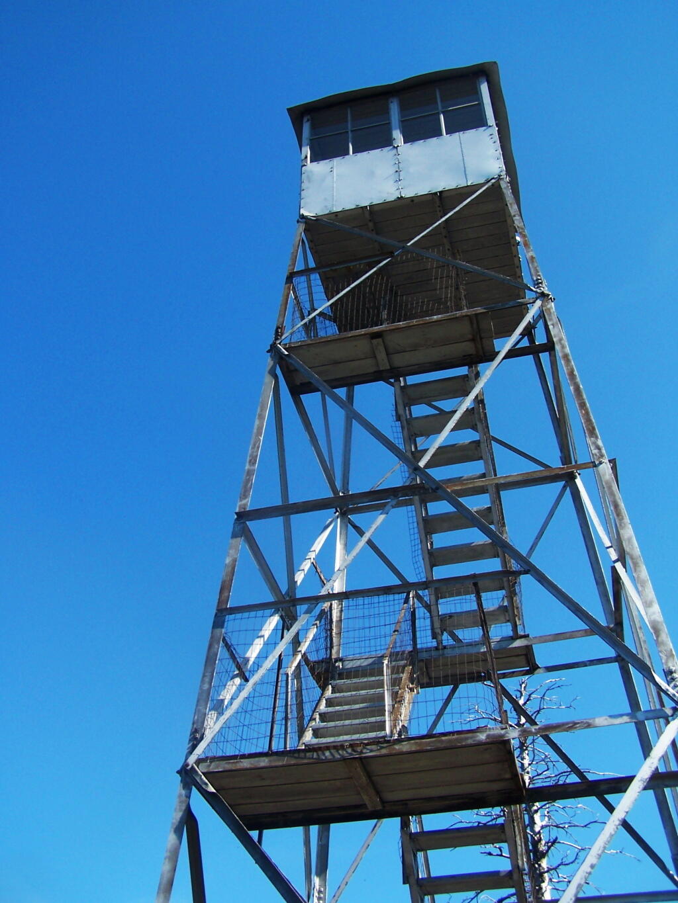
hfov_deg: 37.7
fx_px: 992
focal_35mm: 38
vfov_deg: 49.0
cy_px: 452
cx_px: 339
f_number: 4
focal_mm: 6.3
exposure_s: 1/640
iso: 80
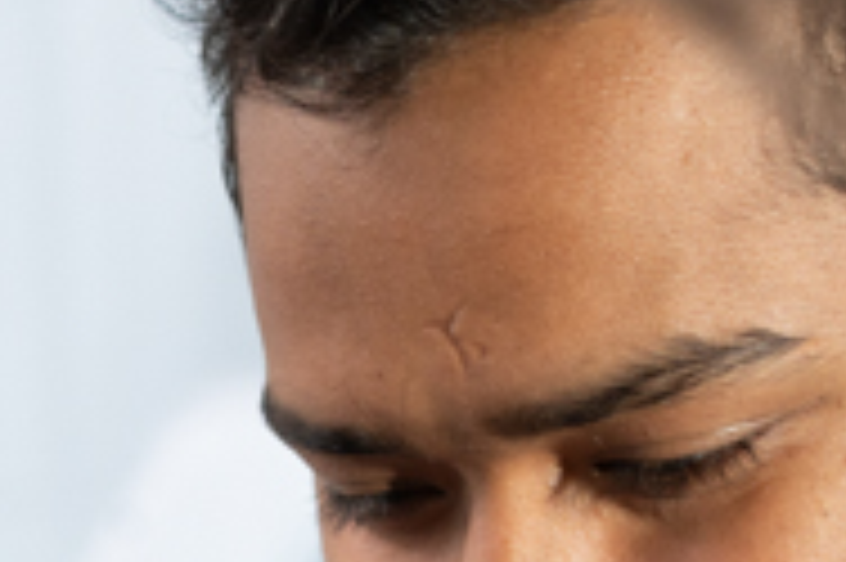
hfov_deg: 8.9
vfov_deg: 5.8
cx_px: -590
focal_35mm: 224
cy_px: 1425
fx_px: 5259
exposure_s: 1/125
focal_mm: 35
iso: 400
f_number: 2.5
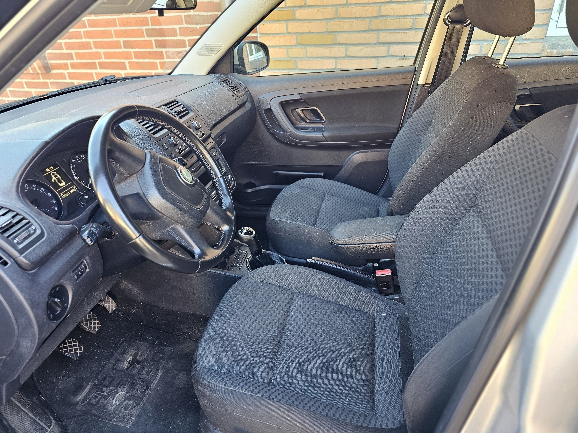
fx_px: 384
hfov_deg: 73.9
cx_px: 289
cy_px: 216
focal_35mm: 23
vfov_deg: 58.9
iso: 250
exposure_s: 1/120
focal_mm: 6.3
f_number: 1.7
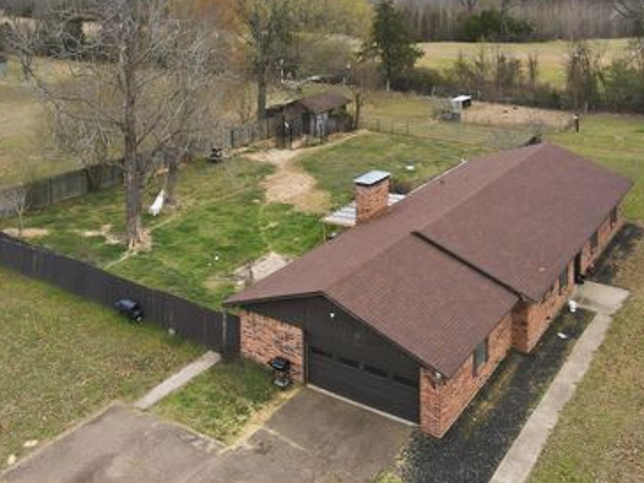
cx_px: 375
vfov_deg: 42.8
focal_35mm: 33
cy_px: 196
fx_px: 614
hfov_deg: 55.1
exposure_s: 1/320
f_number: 2.8
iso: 100
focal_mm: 4.5
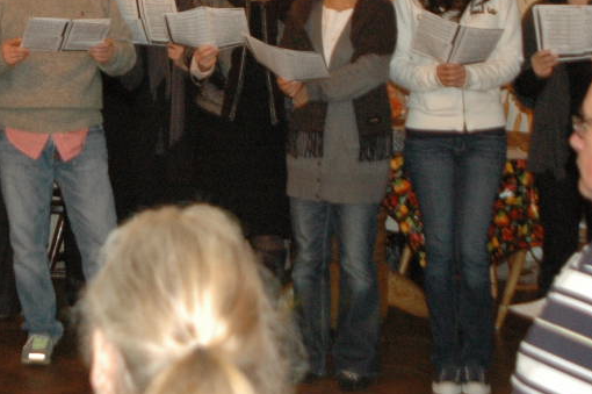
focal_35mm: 115
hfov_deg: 17.6
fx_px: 1889
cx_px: 108
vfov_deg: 11.8
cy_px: 24
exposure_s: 1/60
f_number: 4
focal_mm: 26
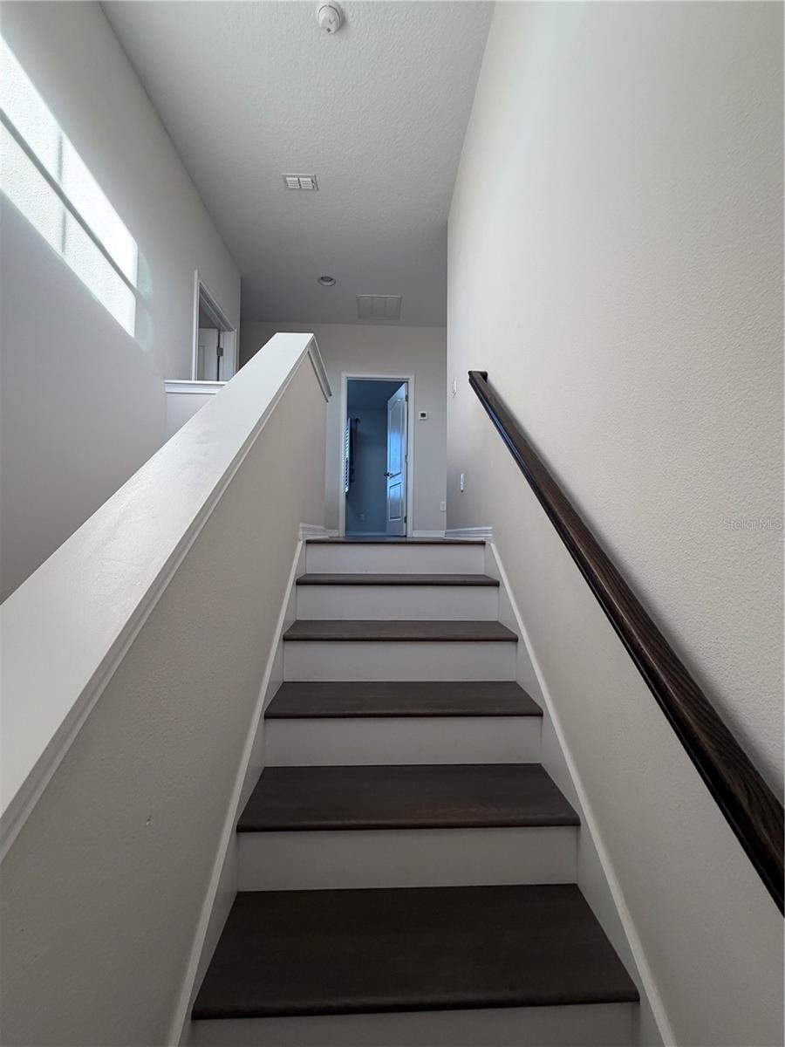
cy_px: 524
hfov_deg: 85.7
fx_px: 423
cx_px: 392
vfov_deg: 102.1
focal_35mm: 14
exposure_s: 1/121
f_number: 2.2
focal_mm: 2.22
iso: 200
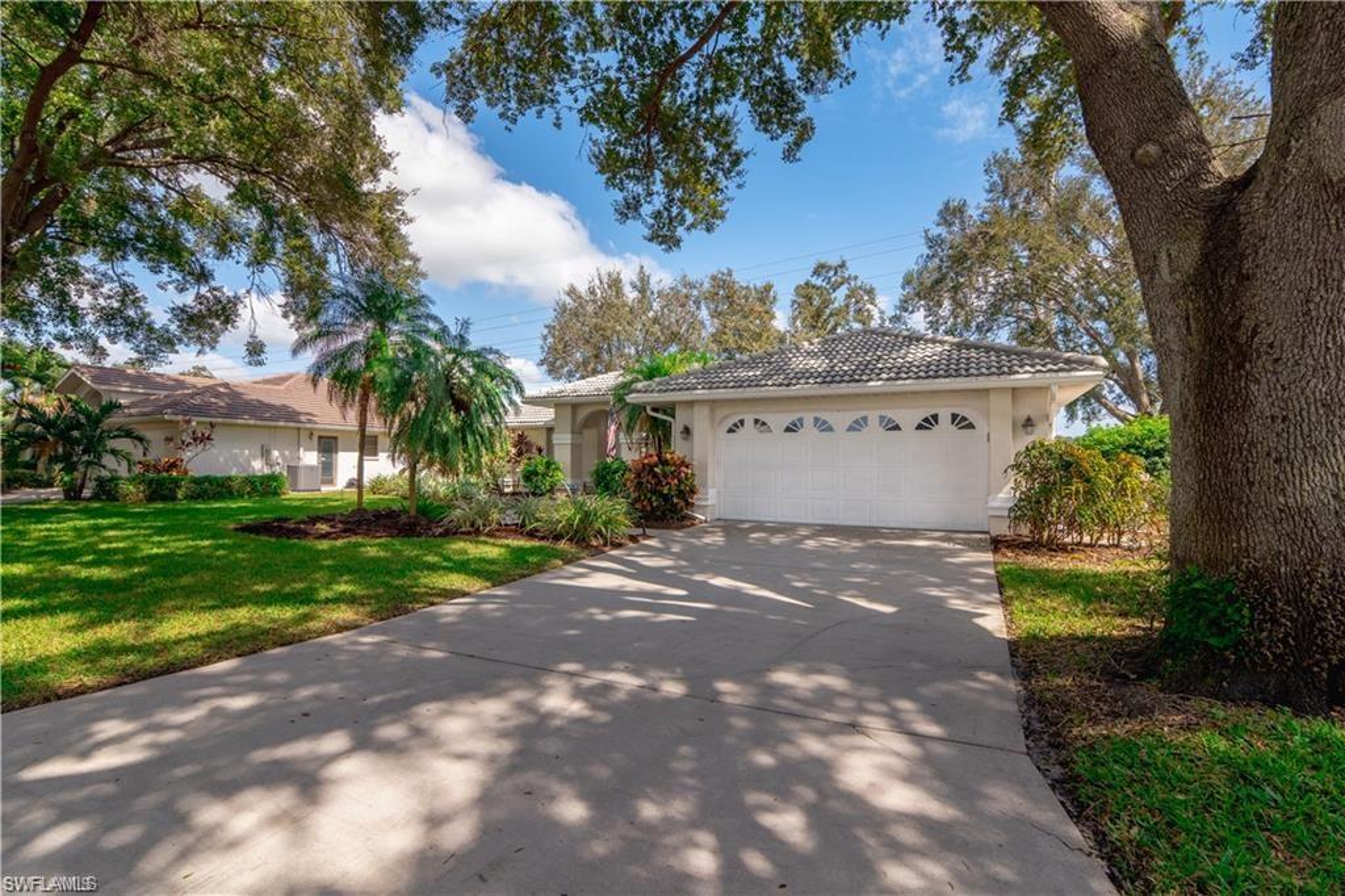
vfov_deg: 73.7
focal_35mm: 16
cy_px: 448
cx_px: 672
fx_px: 598
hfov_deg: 96.8
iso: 640
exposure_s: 1/800
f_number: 9
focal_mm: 16
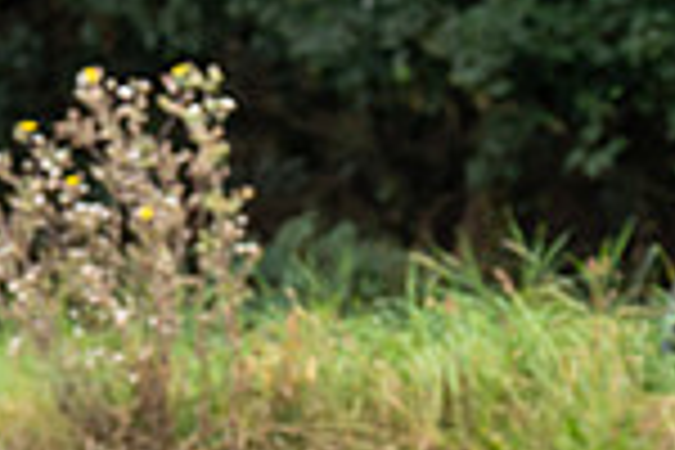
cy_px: 29
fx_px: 11437
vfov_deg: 2.3
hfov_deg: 3.4
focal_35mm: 610
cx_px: -293
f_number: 4
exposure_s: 1/1000
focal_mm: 102
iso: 400
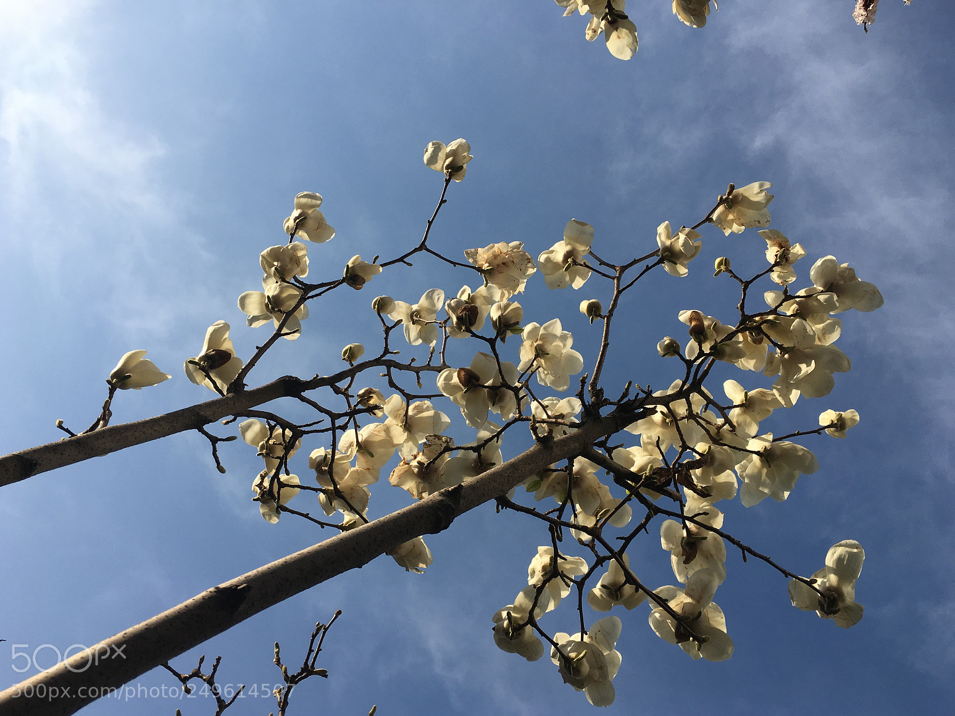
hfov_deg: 60.0
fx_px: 828
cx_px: 467
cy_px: 369
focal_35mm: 30
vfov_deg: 46.8
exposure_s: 1/1876
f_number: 2.2
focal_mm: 4.15
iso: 25
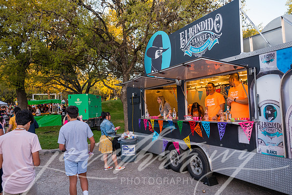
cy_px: 98
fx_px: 249
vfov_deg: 42.6
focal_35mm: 31
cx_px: 151
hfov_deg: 60.8
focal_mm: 29
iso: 1600
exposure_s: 1/800
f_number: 4
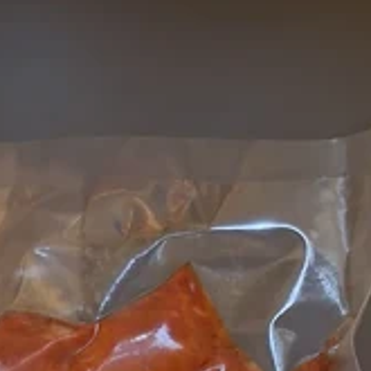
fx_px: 1055
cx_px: 106
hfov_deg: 19.8
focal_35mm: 87
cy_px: 598
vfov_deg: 17.4
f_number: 1.8
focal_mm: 4
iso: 500
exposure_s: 1/33.3
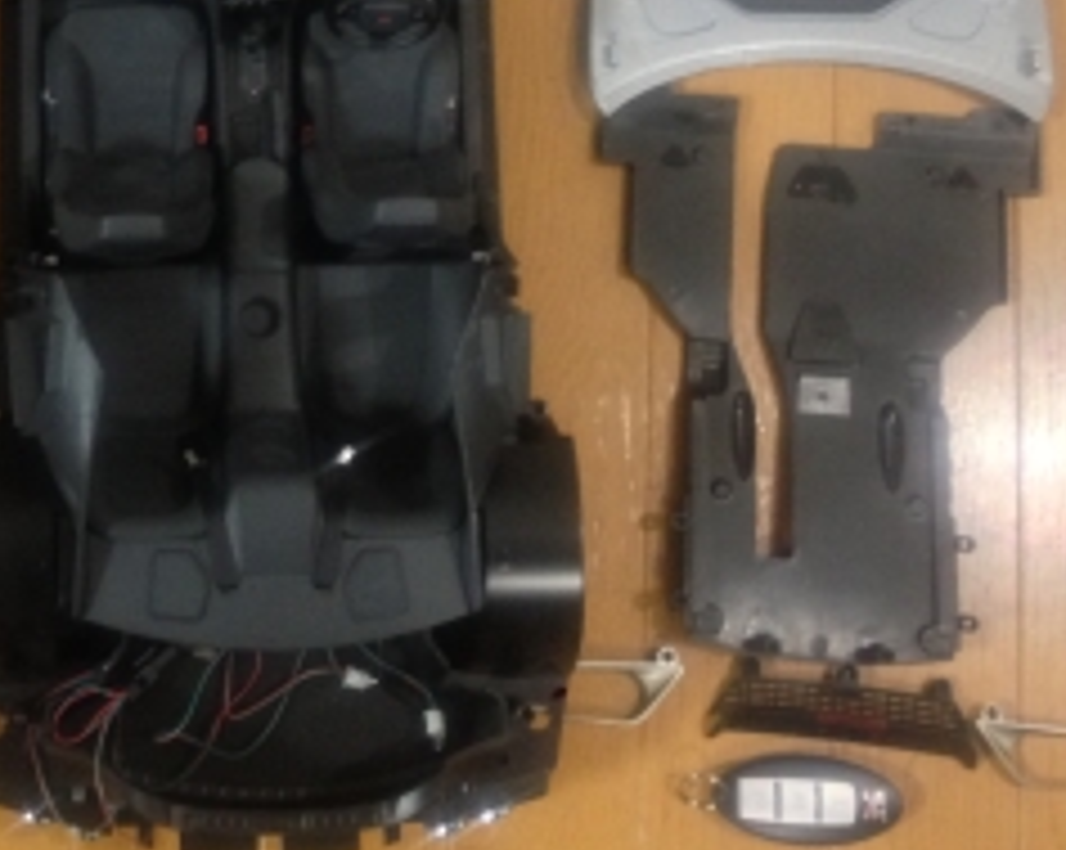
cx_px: 162
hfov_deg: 27.2
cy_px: 155
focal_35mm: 68
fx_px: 2143
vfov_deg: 22.1
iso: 400
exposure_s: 1/15
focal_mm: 4.13
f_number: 2.4
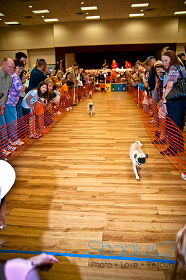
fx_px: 198
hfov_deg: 50.3
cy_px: 140
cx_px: 93
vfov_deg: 70.5
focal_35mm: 26
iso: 200
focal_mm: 17
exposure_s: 1/60
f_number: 2.8
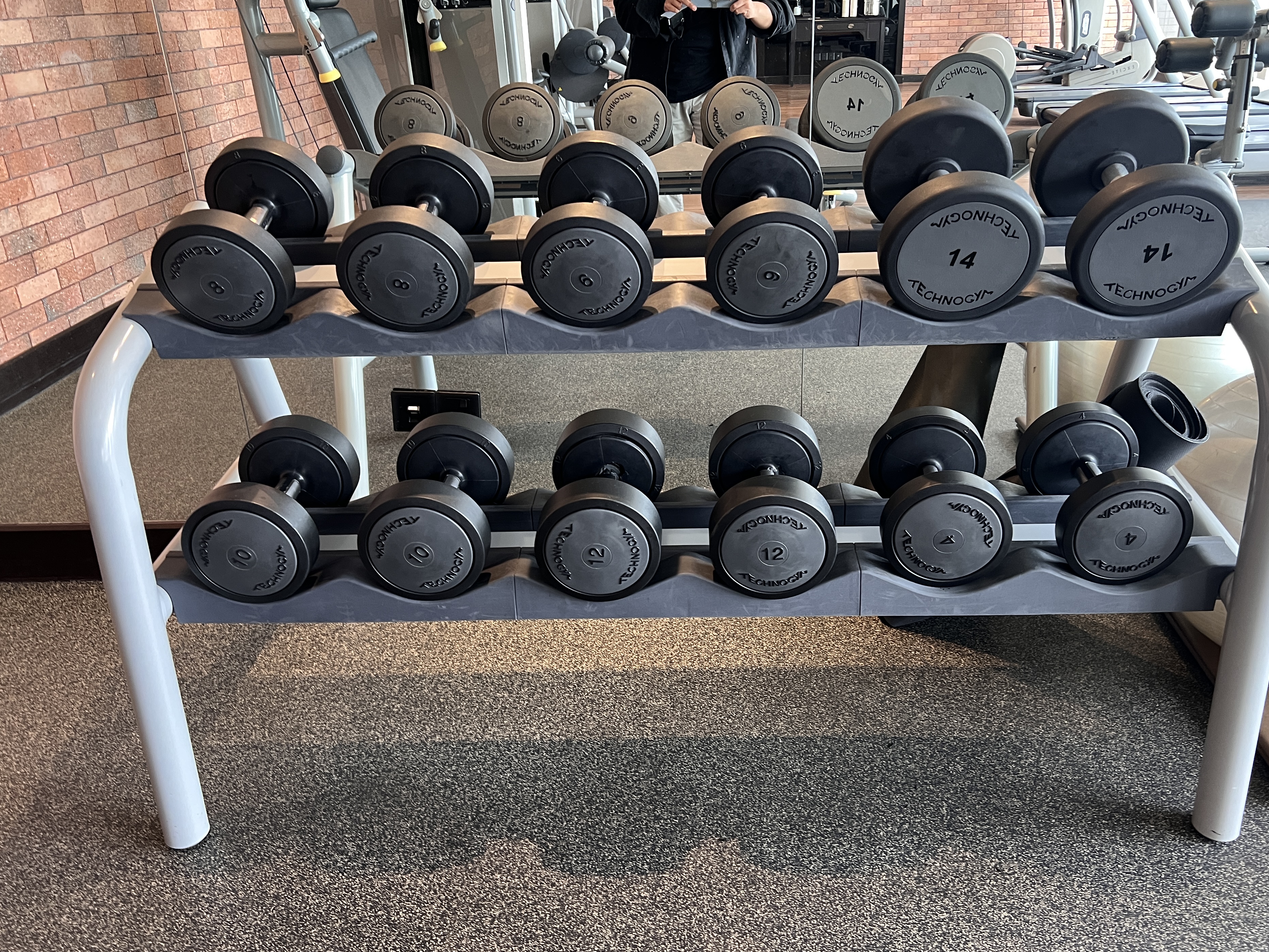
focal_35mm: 28
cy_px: 480
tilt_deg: -25.0
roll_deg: +2.6
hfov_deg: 63.4
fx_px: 1026
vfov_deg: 49.7
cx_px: 679
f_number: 1.5
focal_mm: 5.7
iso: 250
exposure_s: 1/50
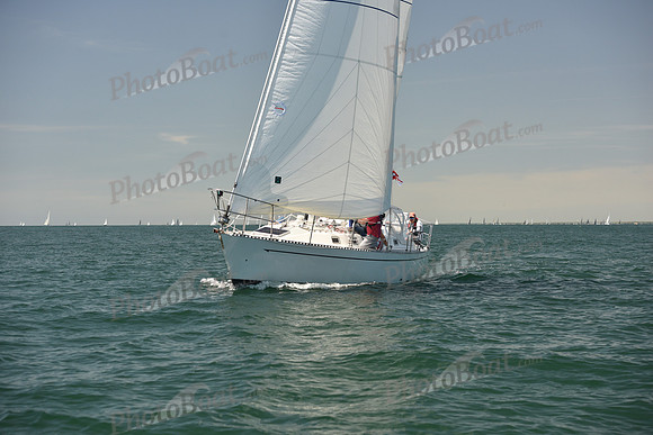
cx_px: 326
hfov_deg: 28.8
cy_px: 218
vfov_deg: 19.5
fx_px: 1270
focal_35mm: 70
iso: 250
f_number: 4.5
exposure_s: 1/800
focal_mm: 70
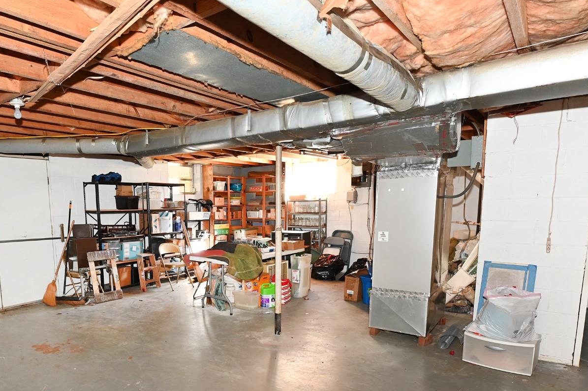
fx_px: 392
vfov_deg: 52.1
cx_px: 201
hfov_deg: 71.8
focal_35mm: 24
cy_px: 258
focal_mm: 14
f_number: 4
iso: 1400
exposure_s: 1/60
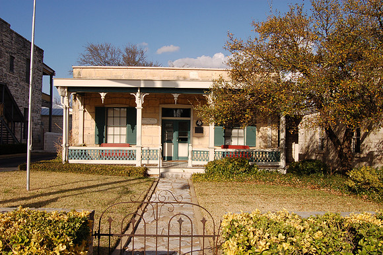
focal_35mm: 33
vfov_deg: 39.9
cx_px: 192
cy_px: 128
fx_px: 351
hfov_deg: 57.3
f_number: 10
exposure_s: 1/400
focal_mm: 22
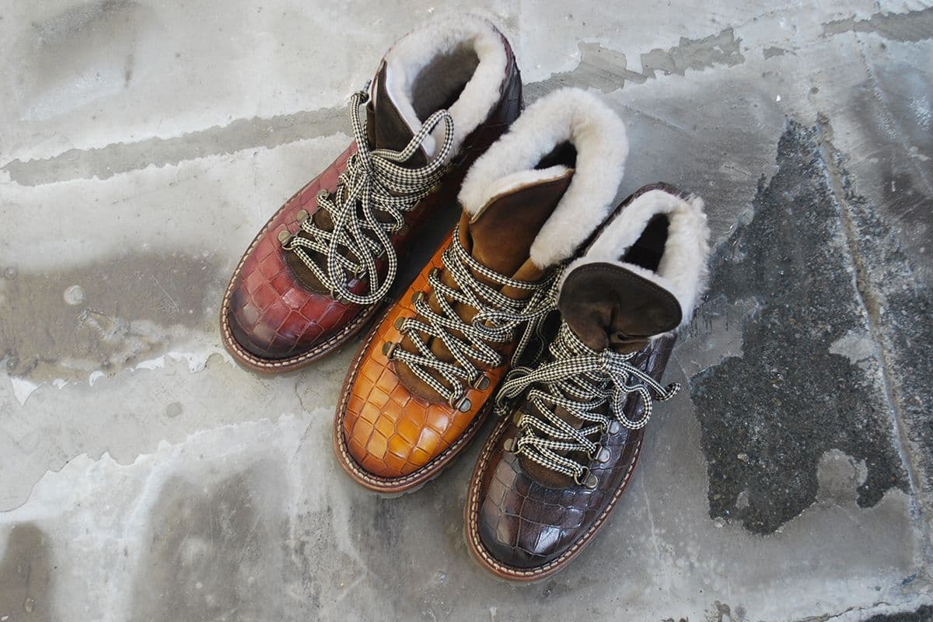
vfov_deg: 26.5
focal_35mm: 51
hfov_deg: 38.9
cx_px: 466
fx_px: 1322
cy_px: 311
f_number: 5
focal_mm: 34
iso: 200
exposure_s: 1/30
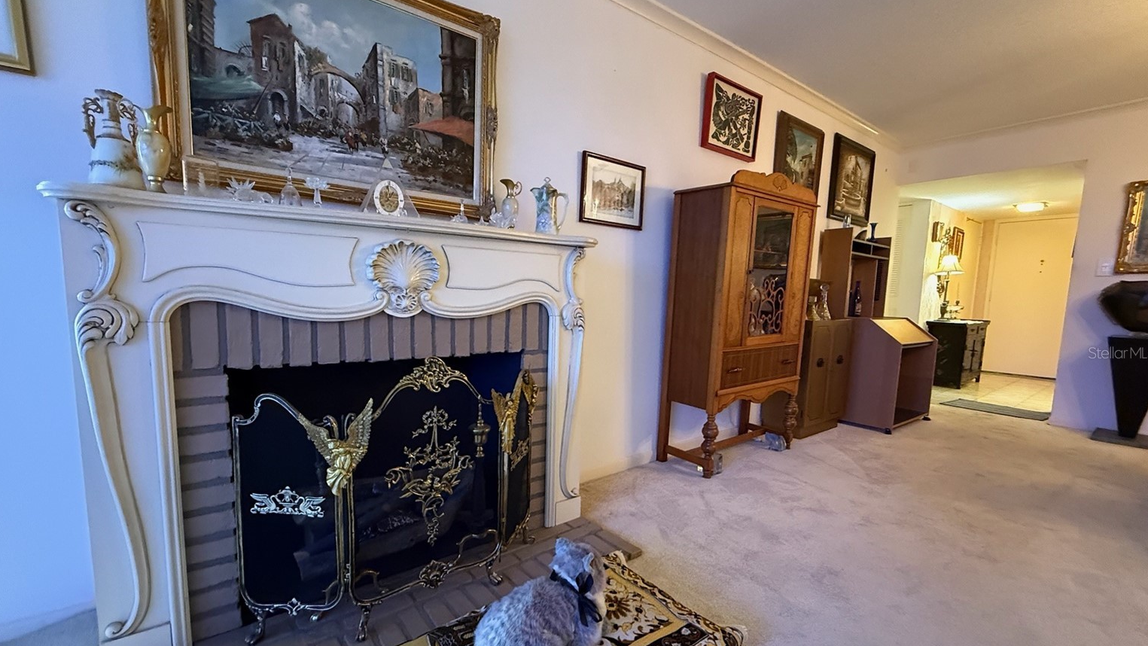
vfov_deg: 67.0
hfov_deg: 99.3
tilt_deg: -6.5
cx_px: 557
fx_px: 487
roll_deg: -1.0
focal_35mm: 16
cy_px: 352
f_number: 2.2
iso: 800
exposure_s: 1/60
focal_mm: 2.22
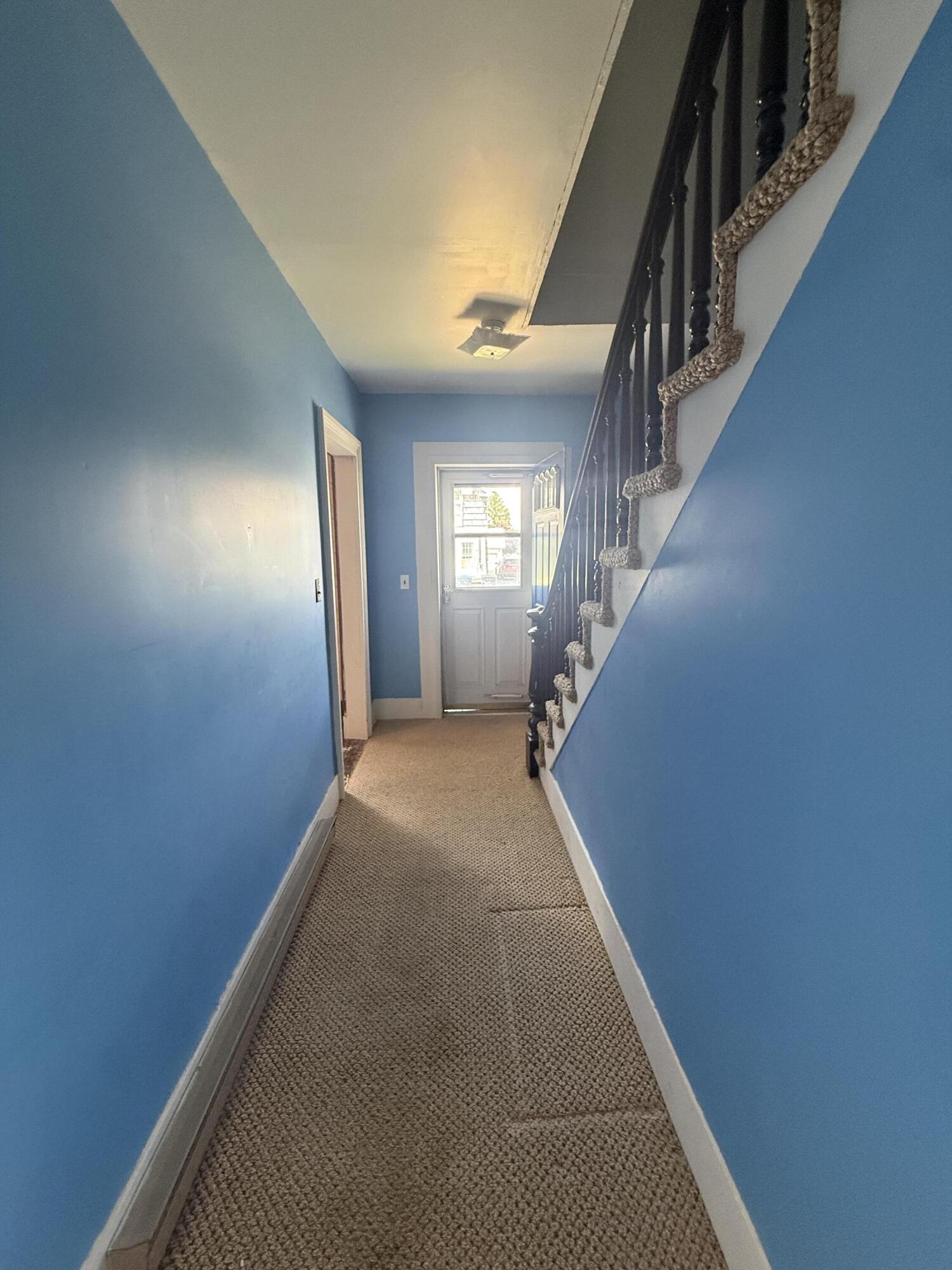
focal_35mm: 14
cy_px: 635
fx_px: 513
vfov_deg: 102.1
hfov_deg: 85.7
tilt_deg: -8.1
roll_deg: +1.2
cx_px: 476
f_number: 2.2
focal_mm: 2.22
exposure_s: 1/81
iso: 320
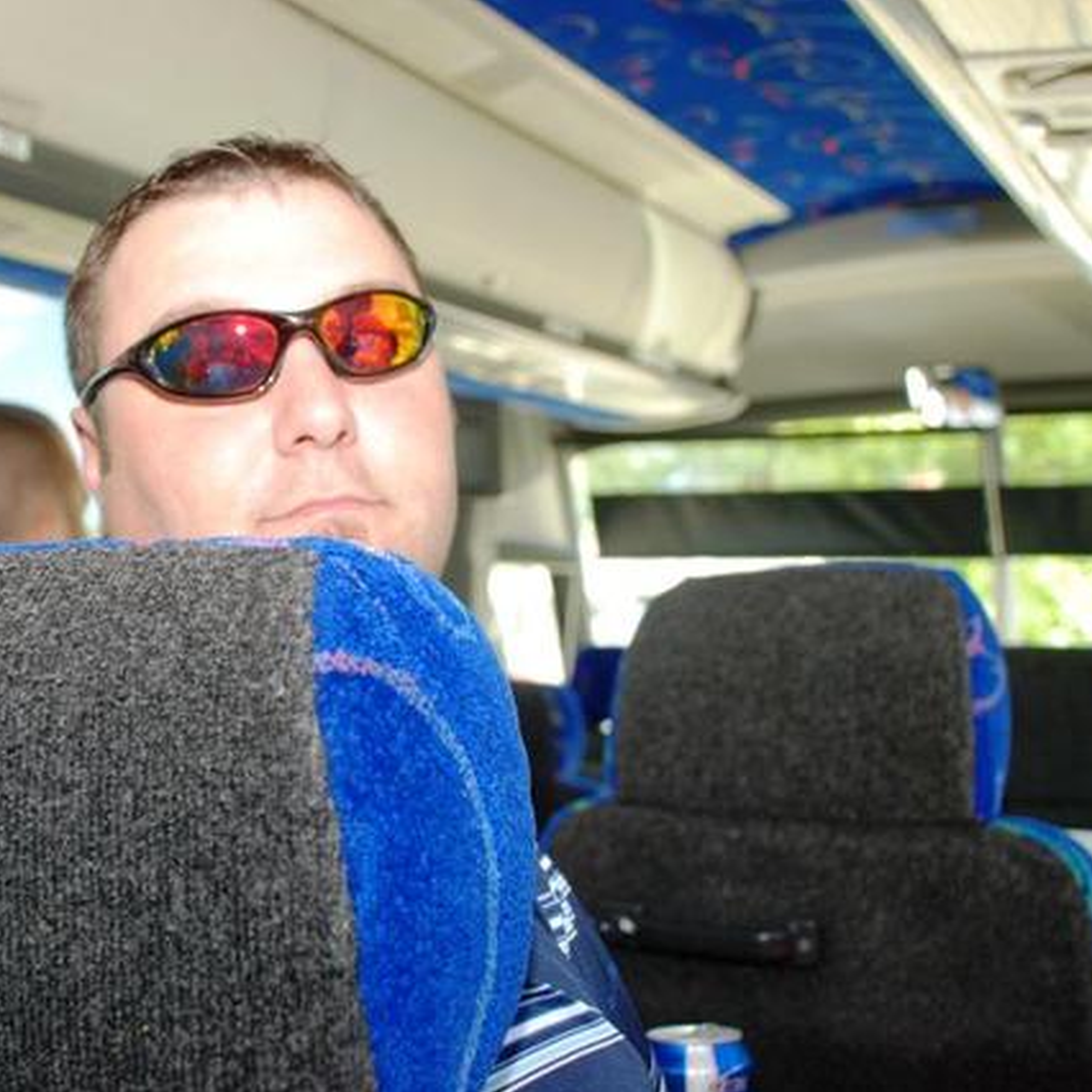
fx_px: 1642
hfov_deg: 36.5
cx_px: 395
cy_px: 547
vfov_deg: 36.8
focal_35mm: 46
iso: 200
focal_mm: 24
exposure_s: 1/60
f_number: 4
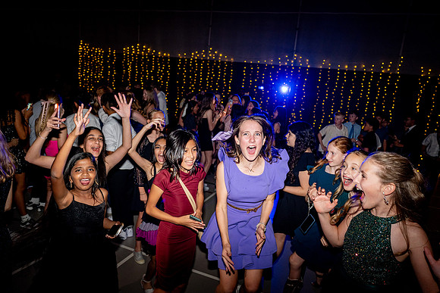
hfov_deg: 69.4
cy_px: 146
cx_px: 220
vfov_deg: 49.6
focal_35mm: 26
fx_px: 318
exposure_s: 1/100
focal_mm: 26
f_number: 4
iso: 1250
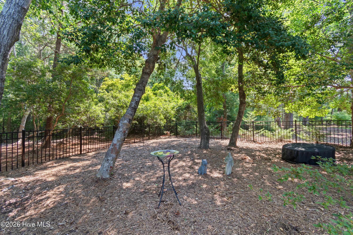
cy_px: 118
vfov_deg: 77.3
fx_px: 147
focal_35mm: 15
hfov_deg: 100.4
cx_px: 176
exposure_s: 1/20
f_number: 4.5
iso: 100
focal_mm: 10
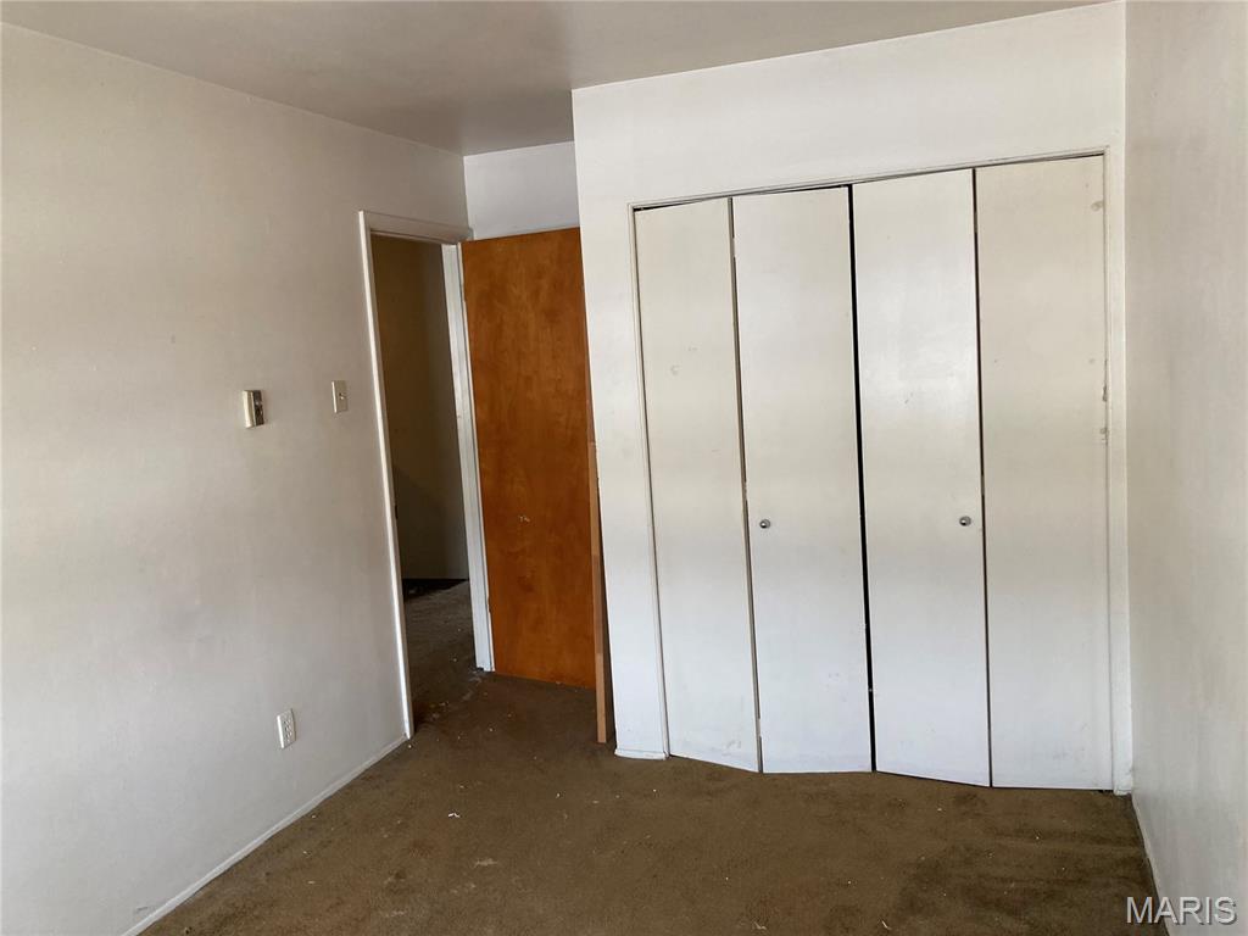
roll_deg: +3.8
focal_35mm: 28
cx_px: 624
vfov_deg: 49.7
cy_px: 468
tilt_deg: -6.7
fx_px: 1009
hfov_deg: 63.4
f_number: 1.8
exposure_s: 1/74
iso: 80
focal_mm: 3.99
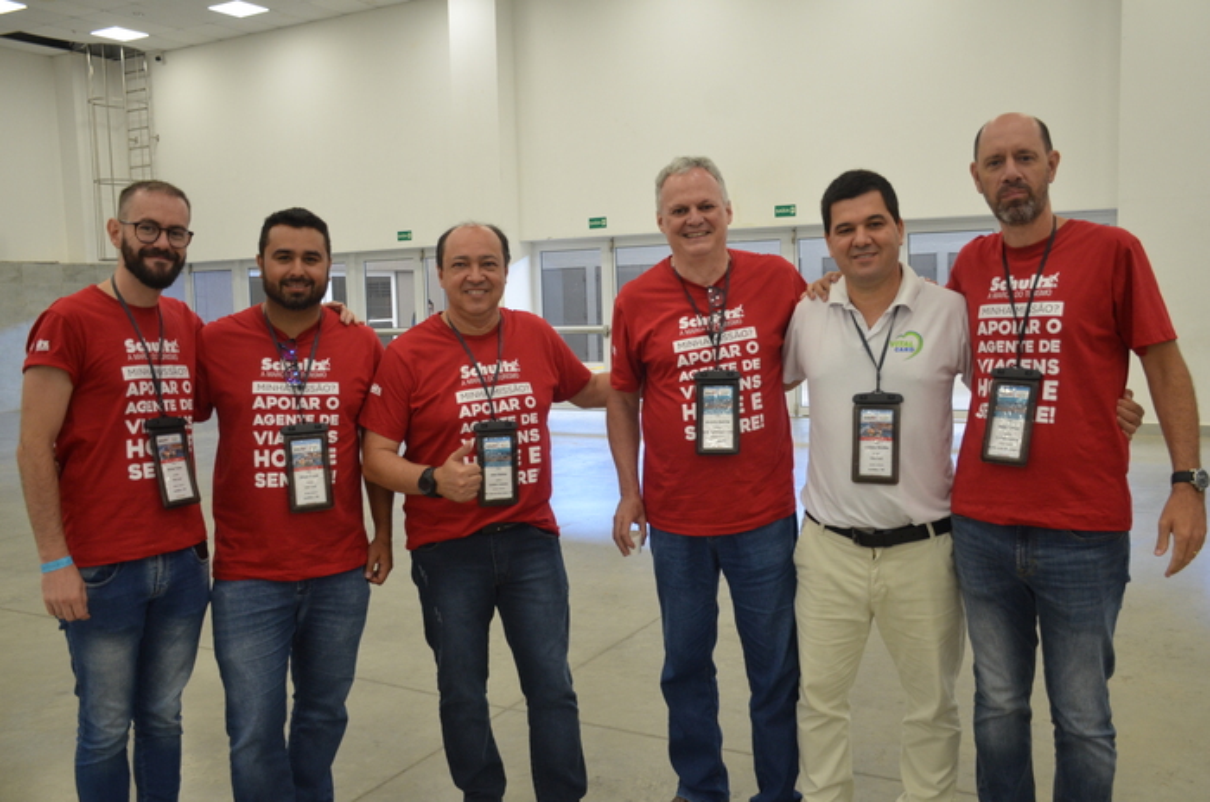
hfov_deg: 57.3
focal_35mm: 33
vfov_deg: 39.8
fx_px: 1107
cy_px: 401
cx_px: 605
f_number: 4
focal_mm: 22
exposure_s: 1/60
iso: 800
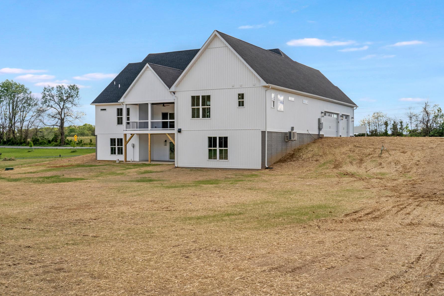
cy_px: 157
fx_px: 493
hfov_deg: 48.5
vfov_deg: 33.4
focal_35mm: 40
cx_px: 227
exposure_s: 1/800
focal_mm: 35
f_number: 8
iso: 640
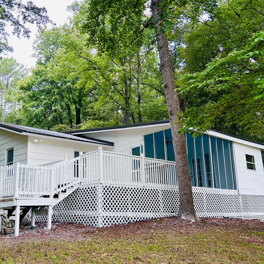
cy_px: 122
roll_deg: +2.3
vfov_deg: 42.8
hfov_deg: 42.7
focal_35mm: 39
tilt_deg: +15.4
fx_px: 337
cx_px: 107
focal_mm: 5.7
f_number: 1.5
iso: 40
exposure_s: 1/141
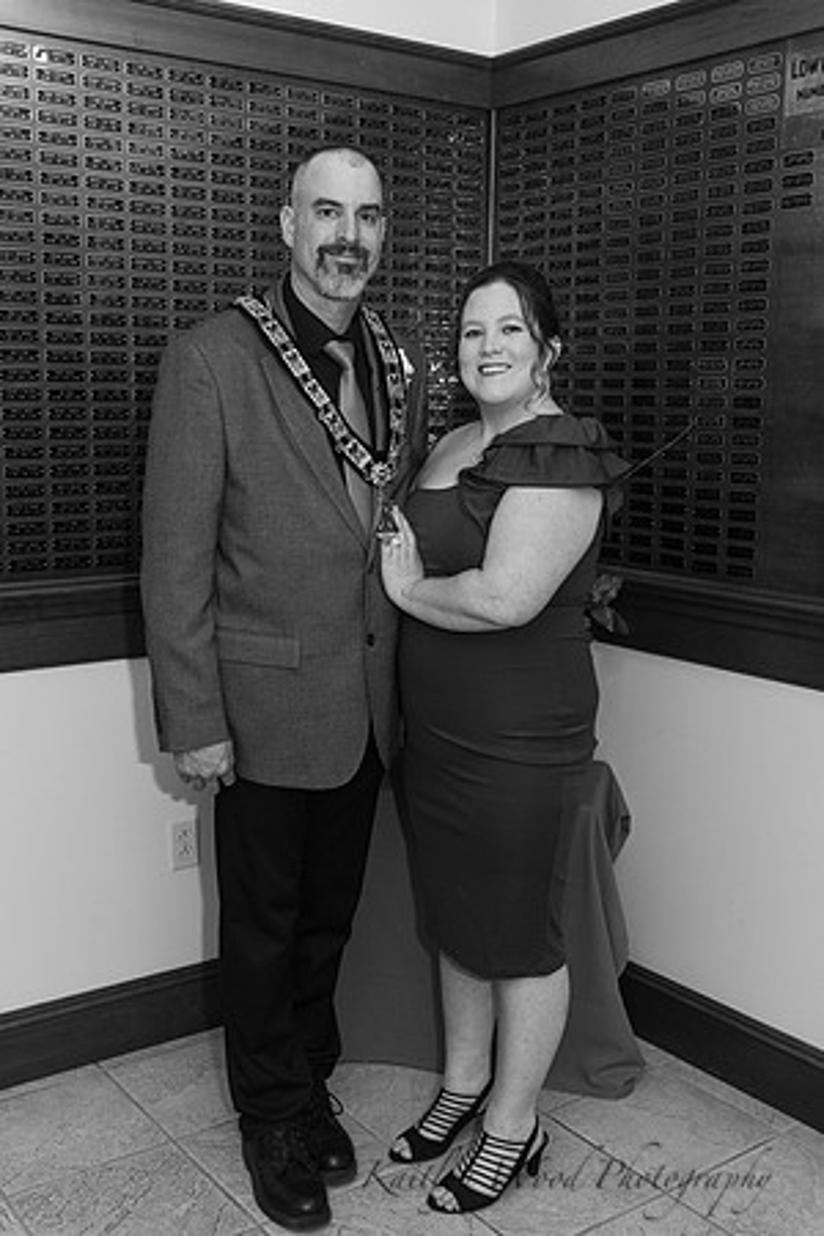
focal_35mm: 38
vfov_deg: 50.7
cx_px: 412
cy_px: 618
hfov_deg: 35.1
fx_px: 1305
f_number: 4
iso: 800
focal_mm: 38
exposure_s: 1/200
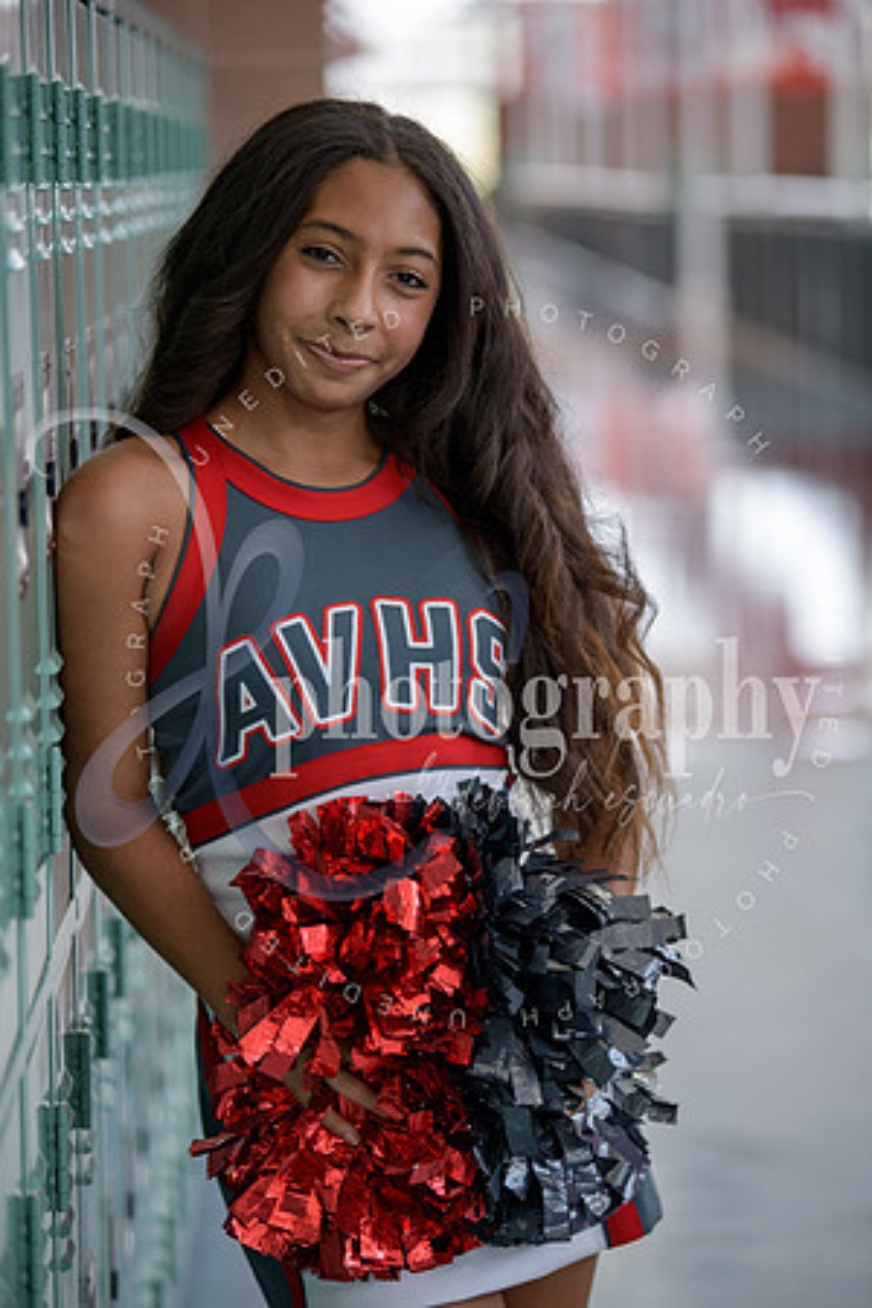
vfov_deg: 16.8
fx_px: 4432
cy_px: 654
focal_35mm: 122
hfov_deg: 11.2
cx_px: 436
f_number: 2.8
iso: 250
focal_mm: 122
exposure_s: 1/125
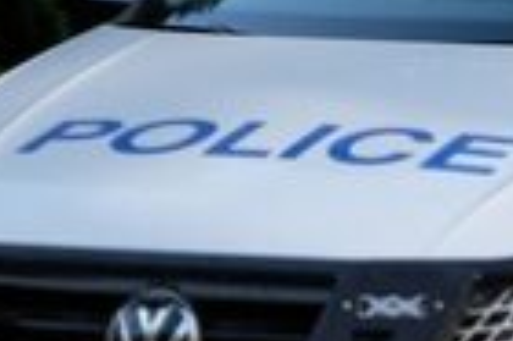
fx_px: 5309
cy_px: 306
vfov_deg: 3.7
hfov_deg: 5.5
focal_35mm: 373
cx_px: 898
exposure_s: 1/420
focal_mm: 50
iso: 400
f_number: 5.6
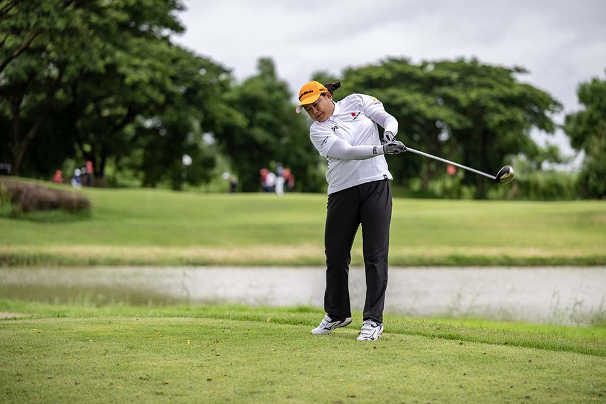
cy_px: 202
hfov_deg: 16.4
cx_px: 303
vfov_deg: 11.0
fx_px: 2104
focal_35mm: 125
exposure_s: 1/2000
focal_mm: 125
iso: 900
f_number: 2.8
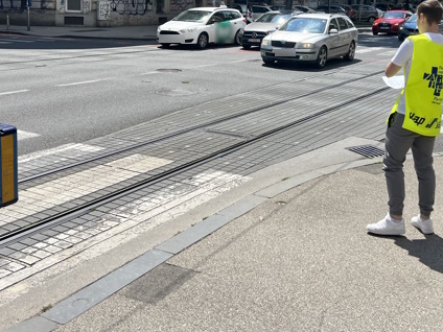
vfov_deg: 30.7
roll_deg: -0.6
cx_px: 244
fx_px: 589
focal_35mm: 46
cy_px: 61
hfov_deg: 41.2
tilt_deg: -6.2
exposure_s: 1/4274
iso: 50
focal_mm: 5.7
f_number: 1.5
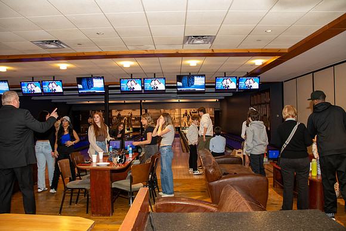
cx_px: 173
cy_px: 116
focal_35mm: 27
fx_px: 260
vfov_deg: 48.0
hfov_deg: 67.4
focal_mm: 18
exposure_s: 1/50
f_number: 4.5
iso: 4000
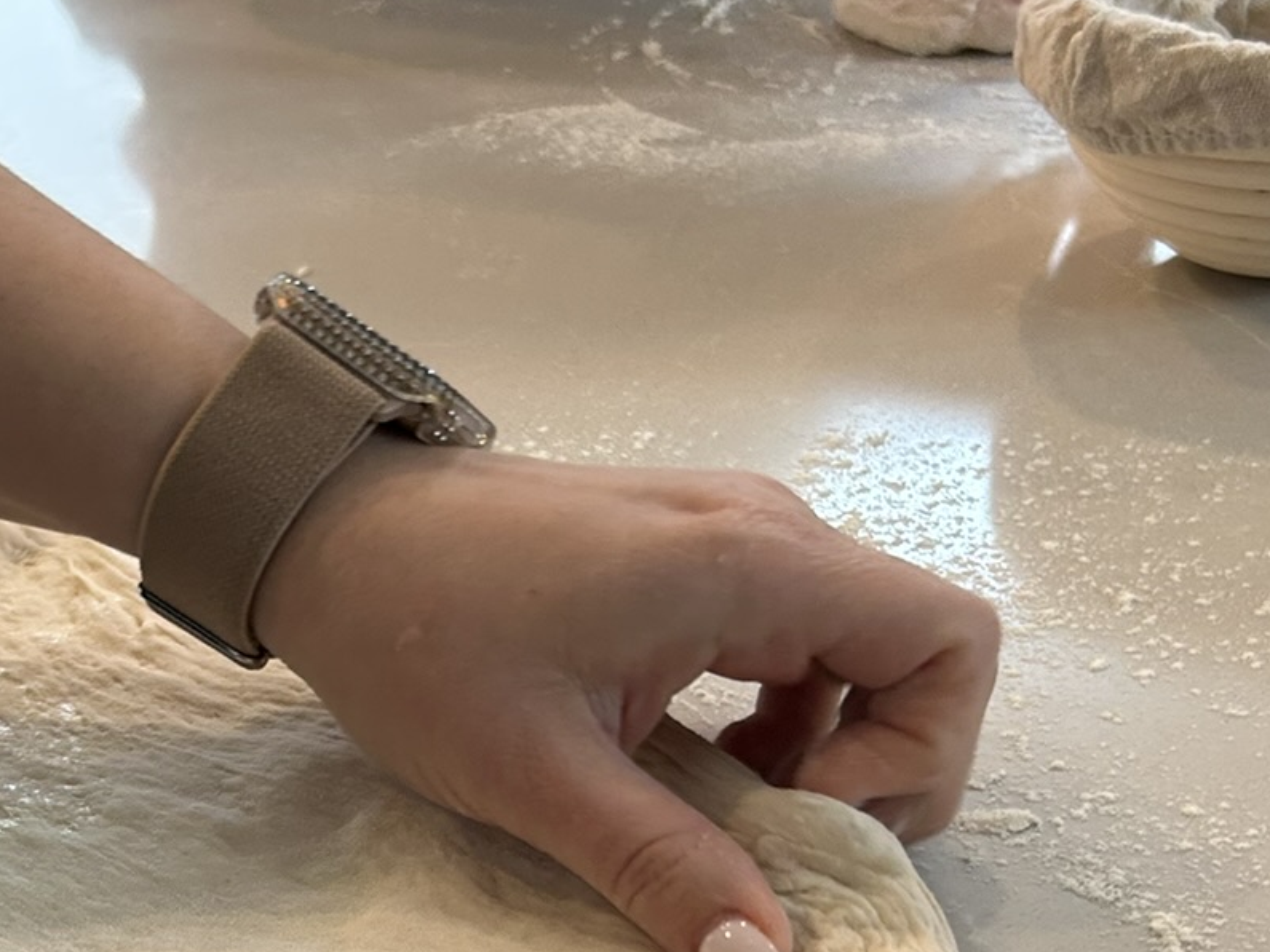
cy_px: 1035
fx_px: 2458
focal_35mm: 67
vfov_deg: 20.9
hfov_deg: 28.1
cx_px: 176
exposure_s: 1/120
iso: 125
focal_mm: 5.7
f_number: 1.5
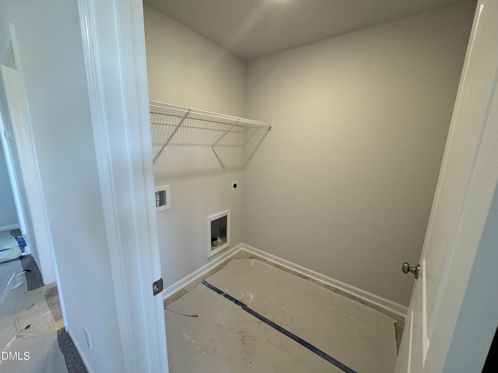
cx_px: 249
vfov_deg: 85.7
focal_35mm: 14
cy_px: 186
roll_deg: -2.7
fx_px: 201
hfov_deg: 102.1
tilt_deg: -12.2
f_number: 2.2
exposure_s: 1/120
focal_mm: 2.22
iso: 200
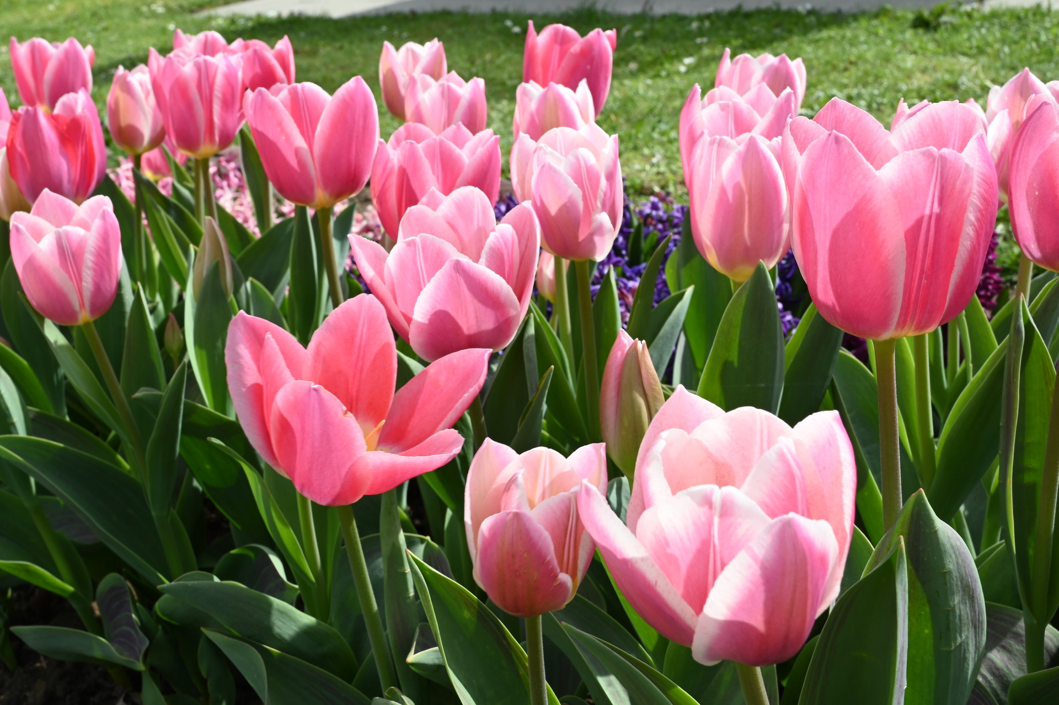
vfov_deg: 35.9
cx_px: 530
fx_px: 1088
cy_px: 352
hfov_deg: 51.9
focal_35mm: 37
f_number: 16
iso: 140
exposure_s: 1/60
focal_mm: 37
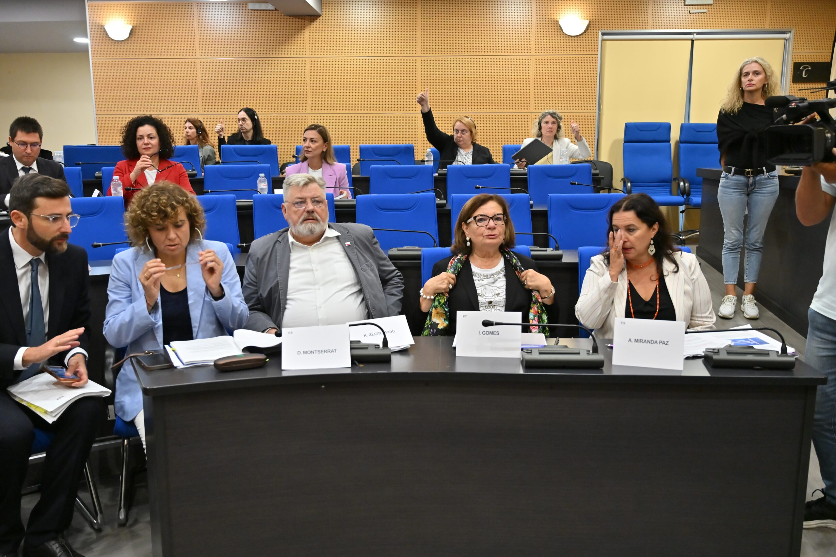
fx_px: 755
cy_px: 278
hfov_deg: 58.0
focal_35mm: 32
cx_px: 418
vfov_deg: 40.5
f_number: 4
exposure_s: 1/160
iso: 2000
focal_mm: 32.5
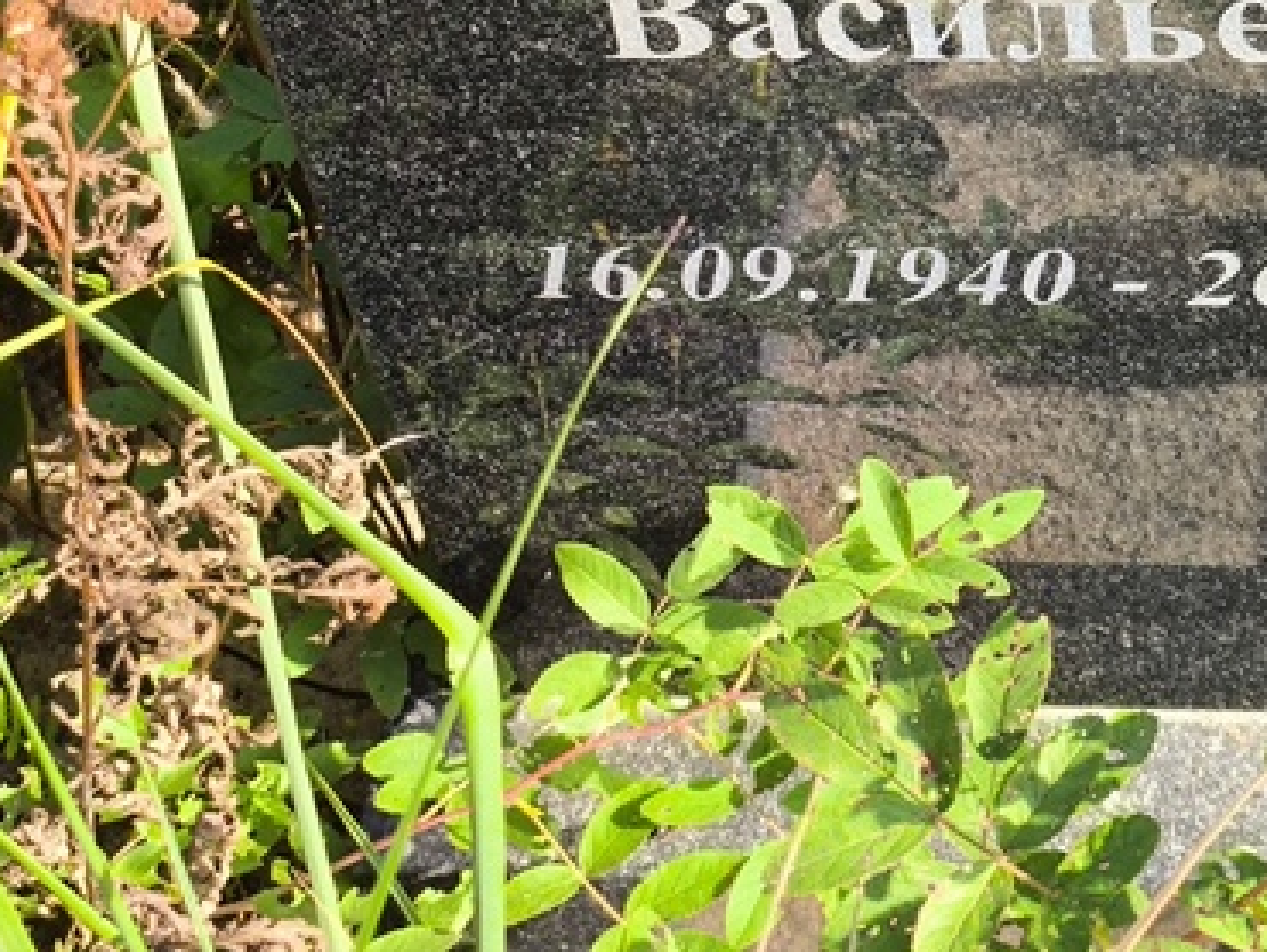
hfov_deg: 18.0
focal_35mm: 108
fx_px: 3956
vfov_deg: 13.5
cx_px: 1005
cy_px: 14
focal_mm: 4.71
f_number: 1.7
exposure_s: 1/318
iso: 50
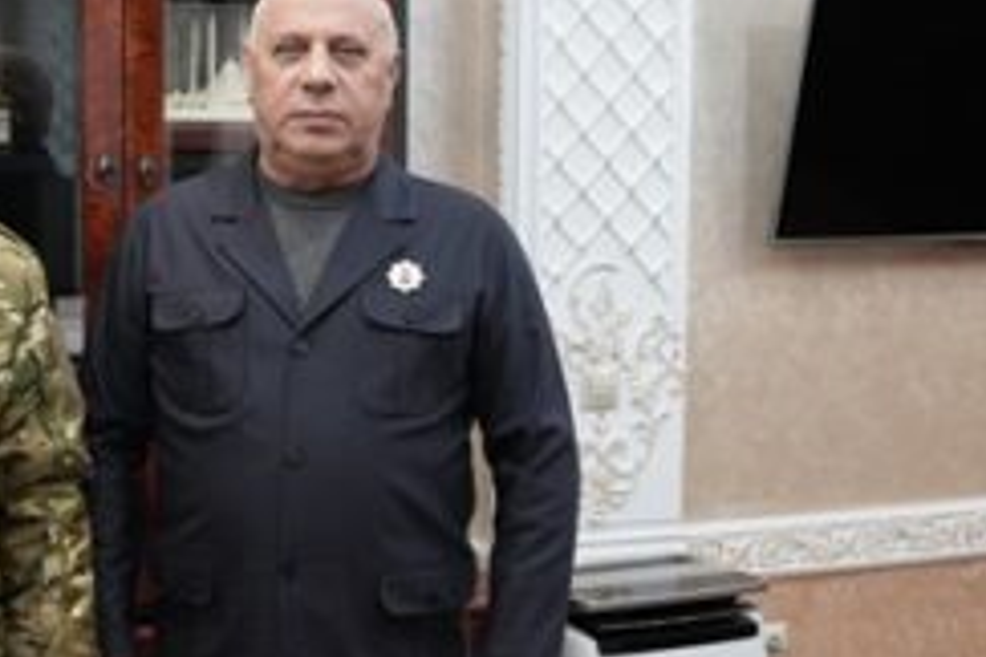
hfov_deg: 28.2
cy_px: 284
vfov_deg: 19.7
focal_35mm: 69
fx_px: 1890
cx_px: 114
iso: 1600
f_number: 4
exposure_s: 1/100
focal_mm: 35
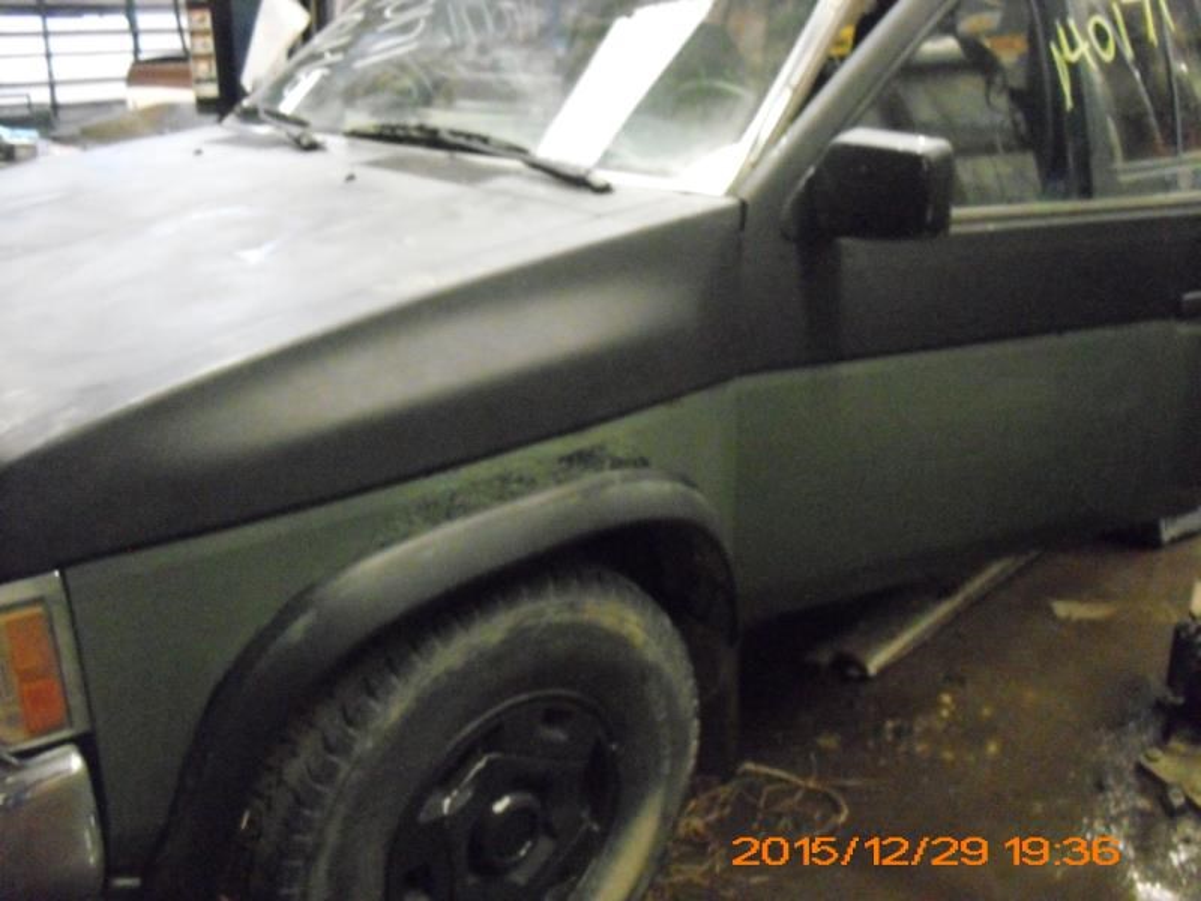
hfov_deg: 51.4
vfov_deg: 39.7
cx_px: 600
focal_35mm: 36
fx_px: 1249
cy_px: 450
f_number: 3.1
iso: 1600
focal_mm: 6.3
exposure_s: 1/20
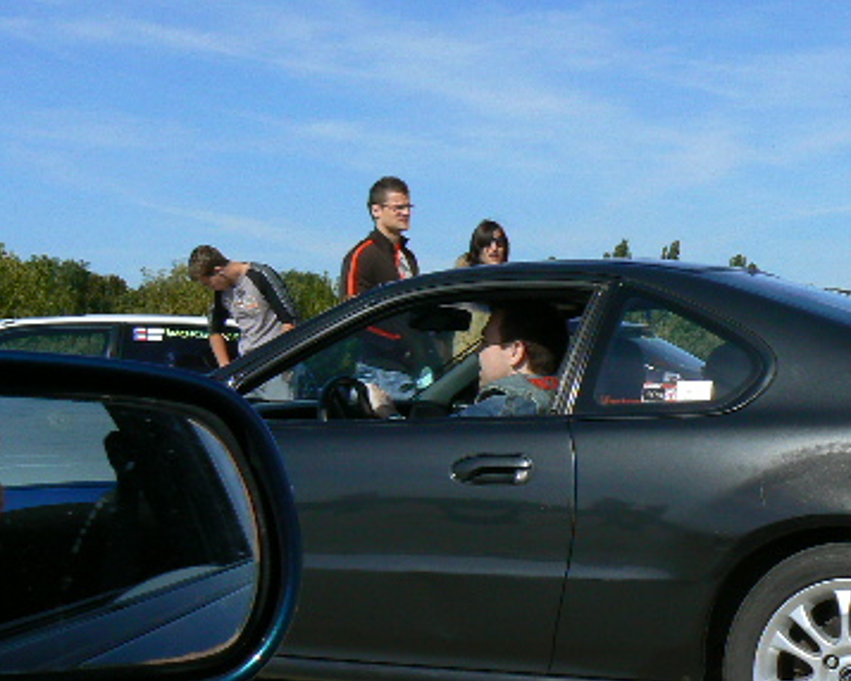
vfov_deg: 24.2
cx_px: 677
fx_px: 1588
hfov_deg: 29.3
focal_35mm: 63
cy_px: 393
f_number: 8
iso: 80
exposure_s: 1/400
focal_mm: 6
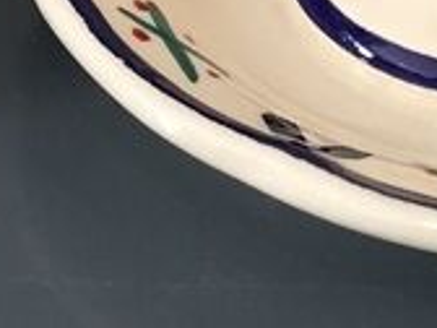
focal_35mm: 173
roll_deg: -0.8
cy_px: -250
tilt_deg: -30.8
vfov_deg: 8.3
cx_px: -65
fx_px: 2184
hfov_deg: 11.2
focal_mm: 4.15
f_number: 2.2
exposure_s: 1/33
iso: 64
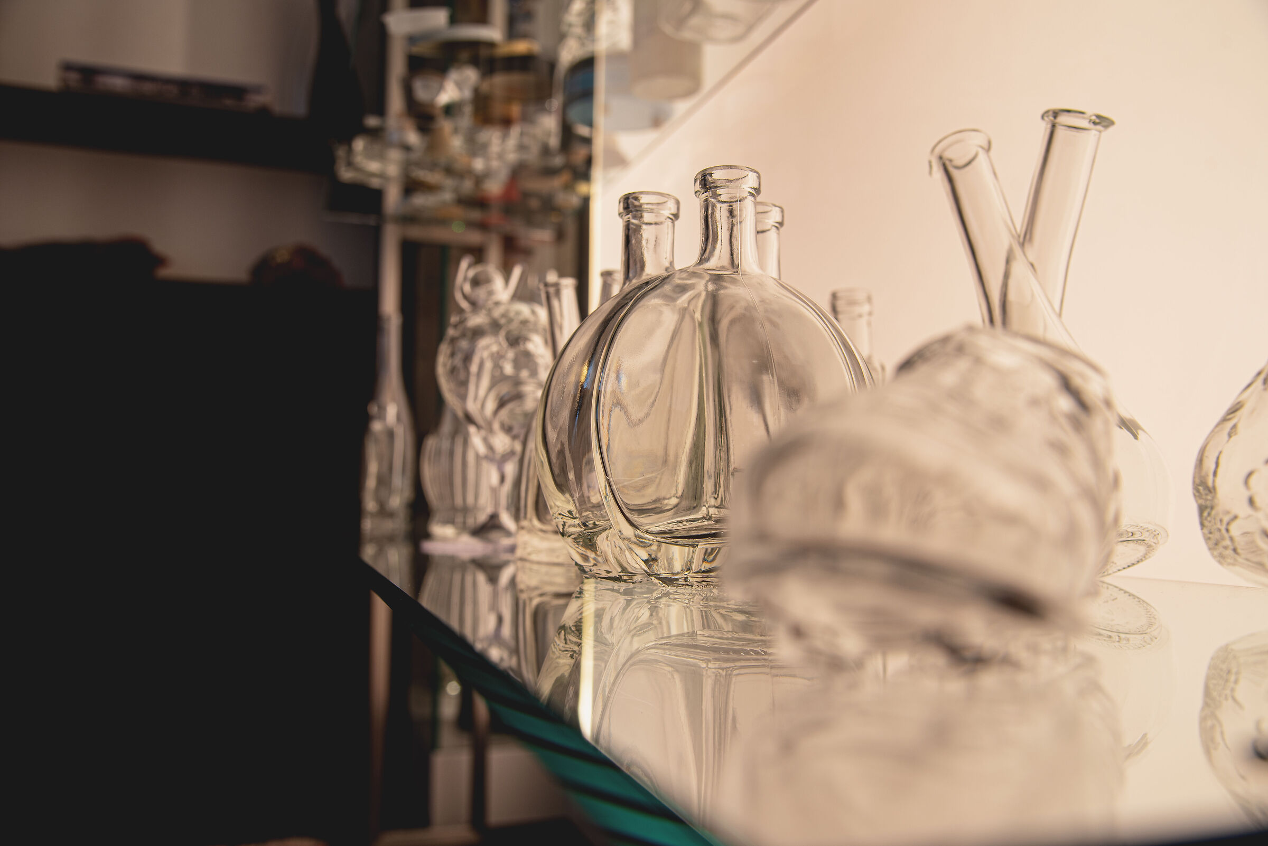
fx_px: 1198
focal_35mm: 34
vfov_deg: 38.9
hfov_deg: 55.8
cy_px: 423
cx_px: 634
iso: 100
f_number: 5
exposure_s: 1/20
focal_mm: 34
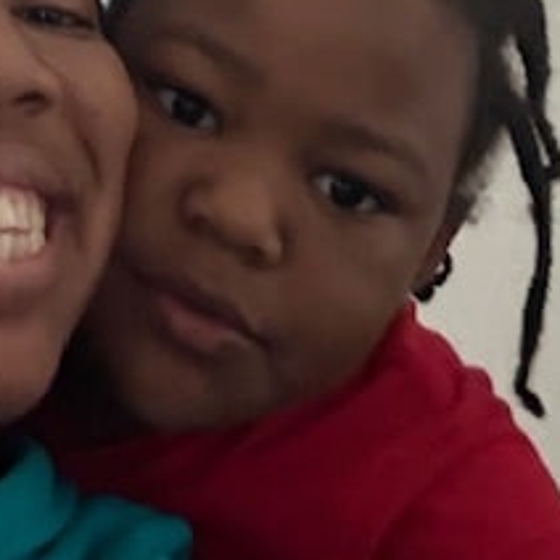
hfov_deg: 20.8
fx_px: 1464
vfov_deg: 20.3
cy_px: -114
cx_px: -18
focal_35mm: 80
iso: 800
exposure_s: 1/17
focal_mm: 2.69
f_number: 1.9
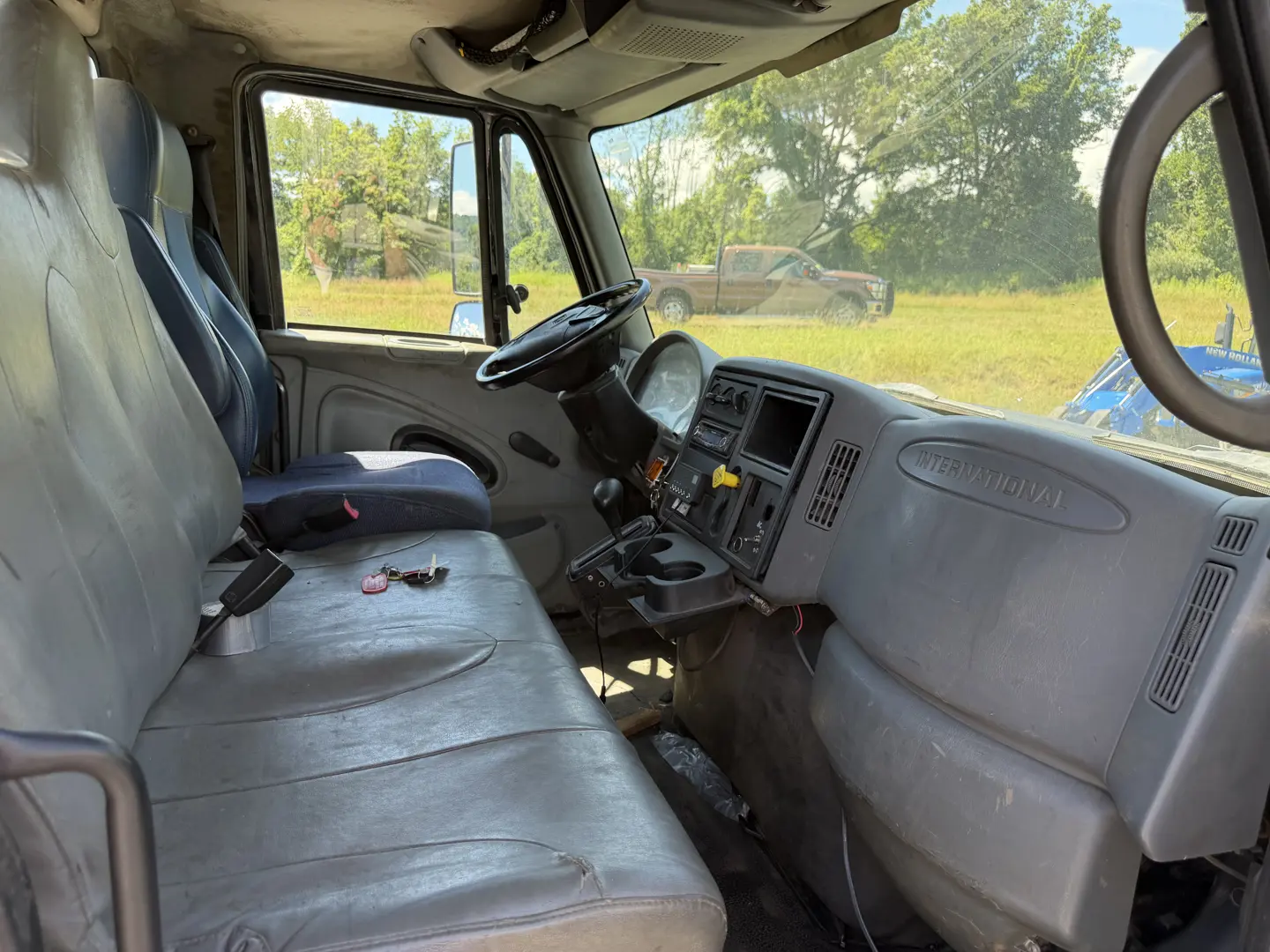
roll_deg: -2.8
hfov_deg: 71.6
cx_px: 635
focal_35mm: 24
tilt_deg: -11.2
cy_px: 476
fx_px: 881
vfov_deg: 56.8
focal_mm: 6.76
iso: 100
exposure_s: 1/501
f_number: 1.78
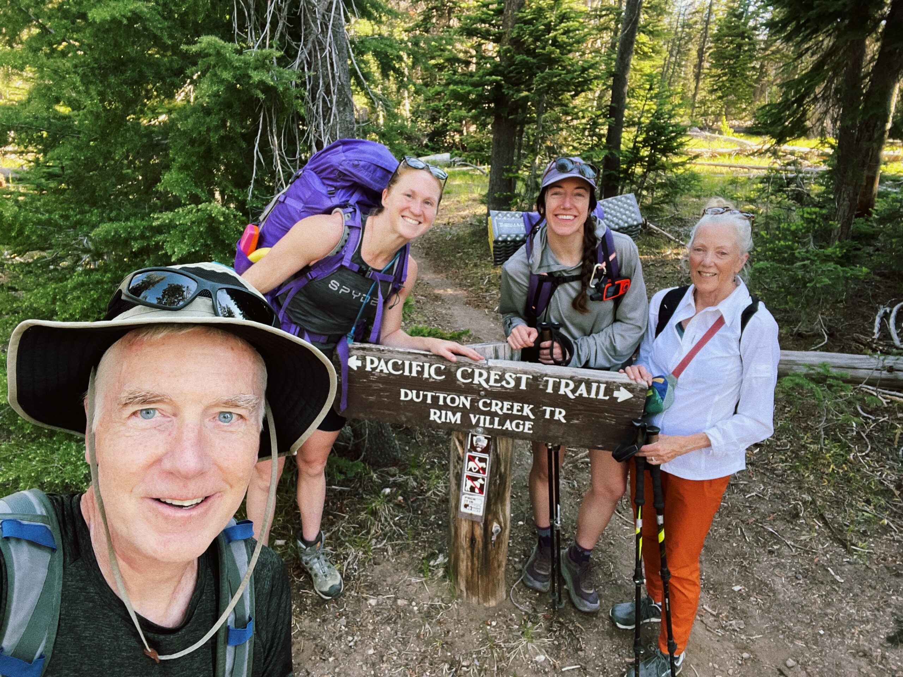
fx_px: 600
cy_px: 338
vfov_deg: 58.9
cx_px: 452
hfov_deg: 73.9
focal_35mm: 23
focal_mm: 2.71
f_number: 2.2
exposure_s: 1/121
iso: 100
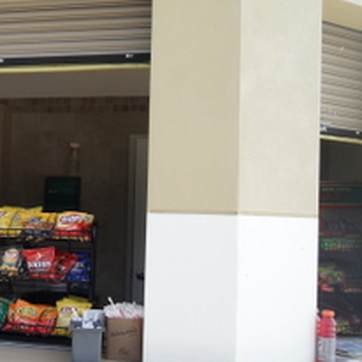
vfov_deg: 31.6
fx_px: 639
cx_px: -9
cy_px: 207
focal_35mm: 54
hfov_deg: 29.3
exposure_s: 1/350
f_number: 3.4
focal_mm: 5
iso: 80
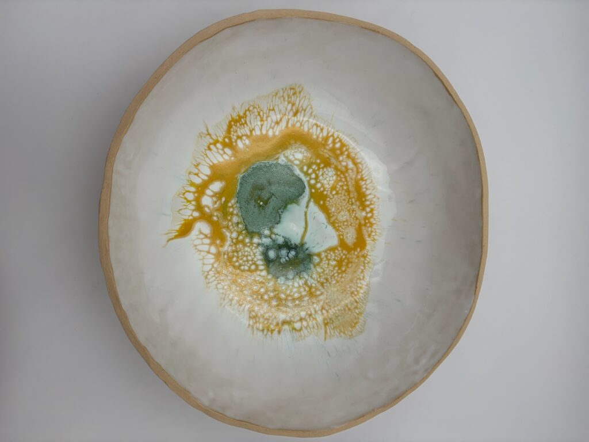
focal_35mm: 26
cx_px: 294
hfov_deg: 67.3
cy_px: 221
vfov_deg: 53.1
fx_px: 442
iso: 50
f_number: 1.6
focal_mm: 5.96
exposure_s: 1/453
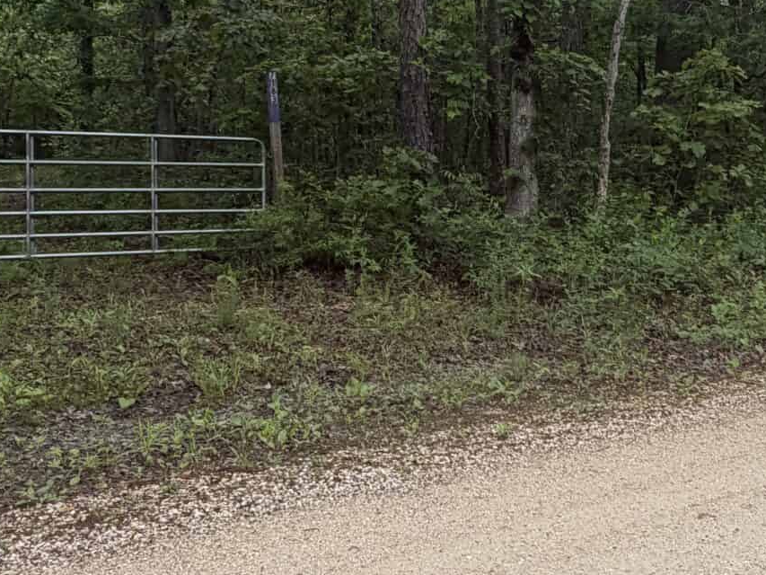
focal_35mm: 42
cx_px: 490
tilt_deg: -4.9
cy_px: 223
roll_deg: -1.2
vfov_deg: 34.2
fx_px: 930
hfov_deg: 44.3
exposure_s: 1/502
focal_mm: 2.22
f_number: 2.2
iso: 50
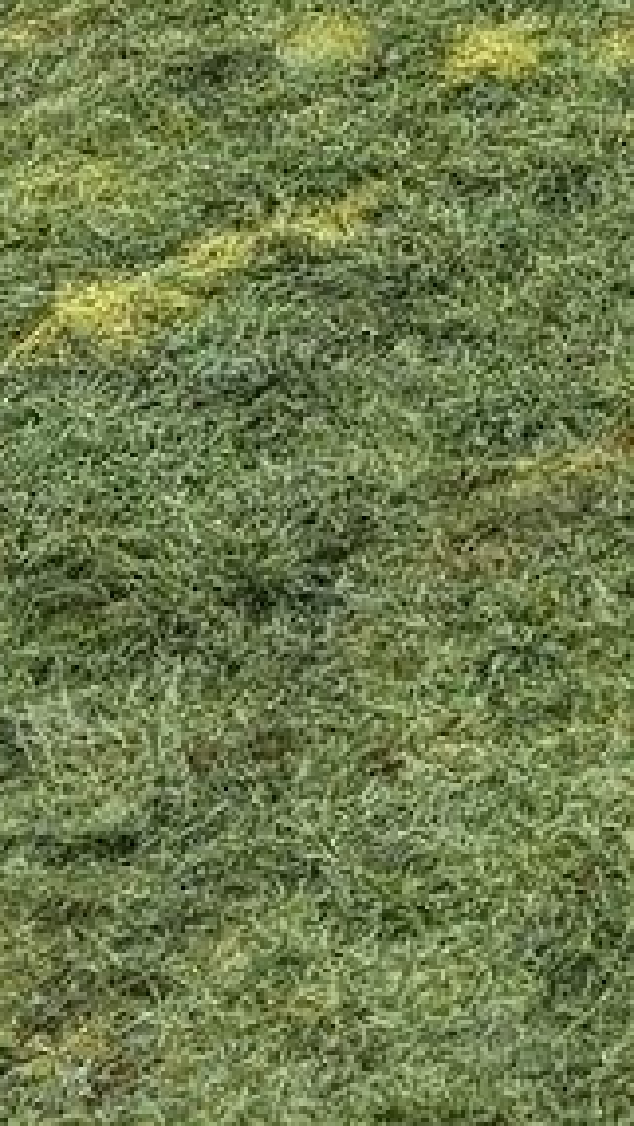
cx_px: 2028
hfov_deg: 5.9
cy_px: -1606
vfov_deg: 10.0
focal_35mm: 187
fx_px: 5585
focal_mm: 8.7
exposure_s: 1/2000
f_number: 1.8
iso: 140
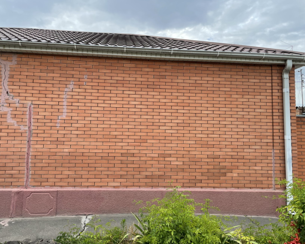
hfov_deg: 62.1
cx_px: 138
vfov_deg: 51.5
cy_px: 122
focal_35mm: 28
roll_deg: -0.7
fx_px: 253
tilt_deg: +5.3
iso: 32
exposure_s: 1/360
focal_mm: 4.2
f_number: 1.6
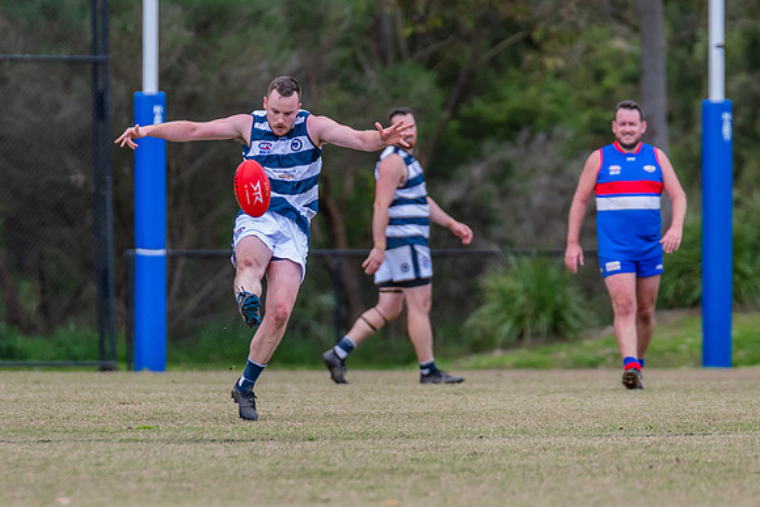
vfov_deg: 2.4
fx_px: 11924
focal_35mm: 565
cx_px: 296
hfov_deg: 3.7
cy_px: 226
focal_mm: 360
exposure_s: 1/2000
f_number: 5
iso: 800
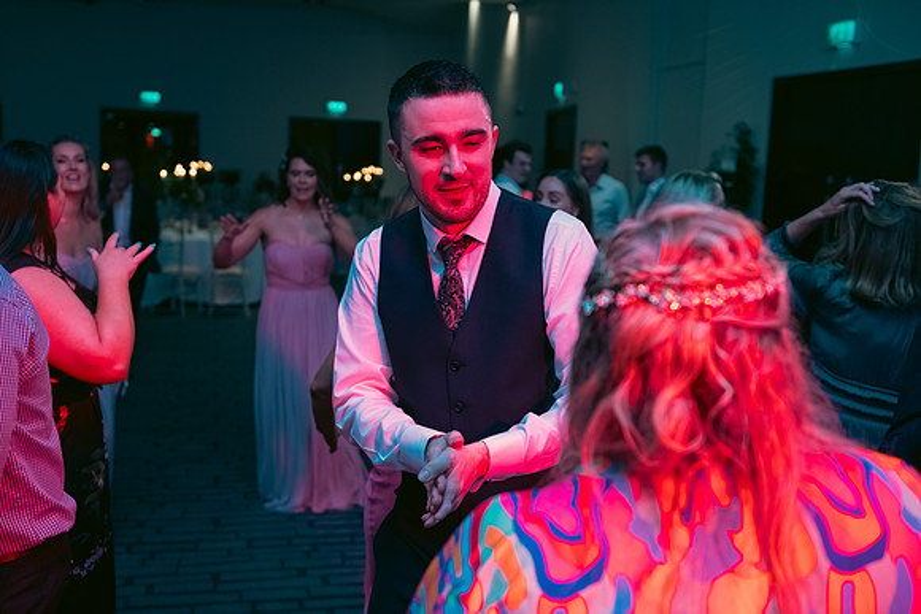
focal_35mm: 42
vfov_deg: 31.9
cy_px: 307
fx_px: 1075
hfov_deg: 46.4
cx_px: 460
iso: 800
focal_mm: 42
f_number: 3.5
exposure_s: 1/160
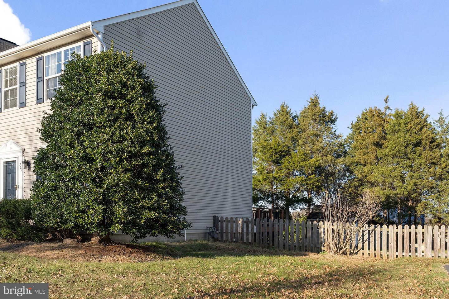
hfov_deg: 54.4
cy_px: 150
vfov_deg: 37.9
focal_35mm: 35
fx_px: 436
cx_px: 224
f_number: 9
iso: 100
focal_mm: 35
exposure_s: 1/400
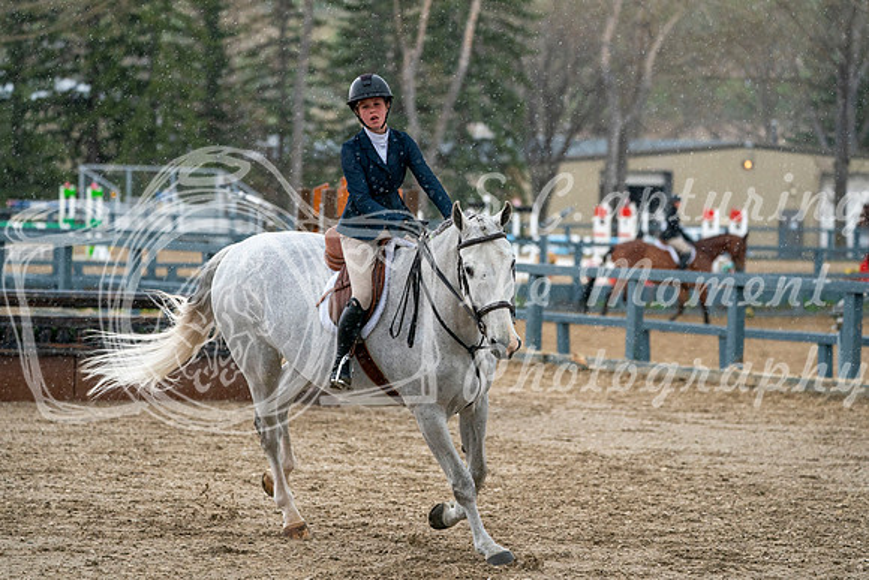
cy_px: 290
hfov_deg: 10.3
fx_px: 4829
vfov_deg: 6.9
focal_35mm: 200
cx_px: 434
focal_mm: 200
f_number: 5.6
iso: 2000
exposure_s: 1/1250
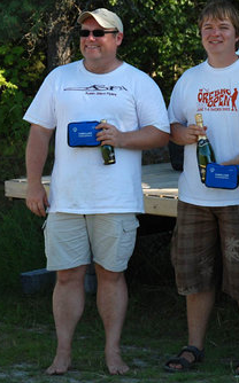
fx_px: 1264
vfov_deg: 17.3
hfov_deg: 10.7
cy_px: 173
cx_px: 210
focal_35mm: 121
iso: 200
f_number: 4.5
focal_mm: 44
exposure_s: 1/640
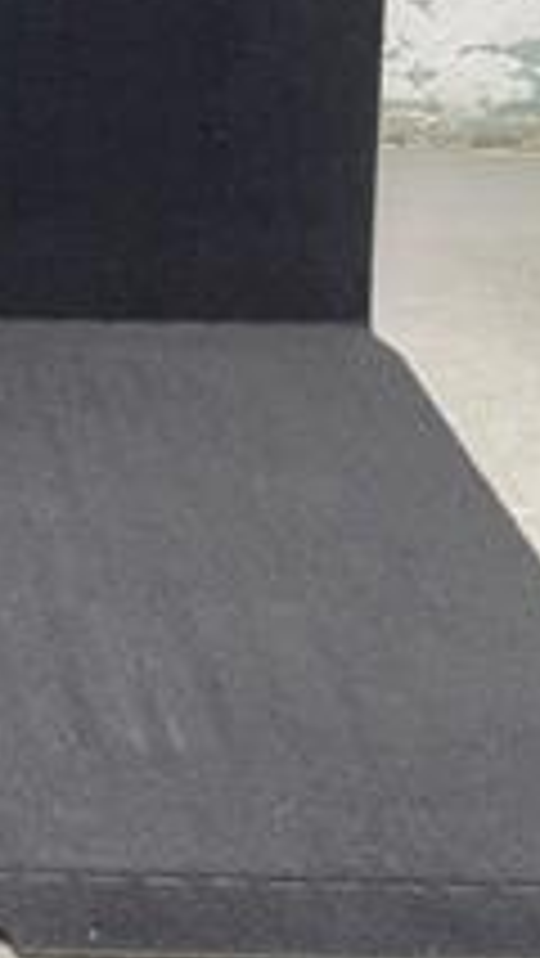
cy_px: -103
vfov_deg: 24.2
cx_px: -414
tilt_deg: -21.6
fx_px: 2085
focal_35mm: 82
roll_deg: -0.6
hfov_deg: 13.4
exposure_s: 1/50
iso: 100
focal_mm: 5.1
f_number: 1.6
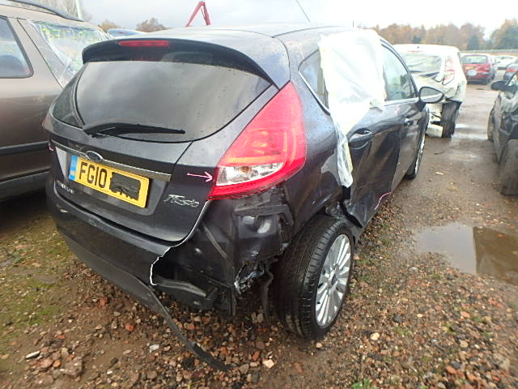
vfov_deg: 63.4
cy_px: 194
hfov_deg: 79.0
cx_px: 259
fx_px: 314
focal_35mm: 21
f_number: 3.5
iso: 125
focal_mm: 3.7
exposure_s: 1/80
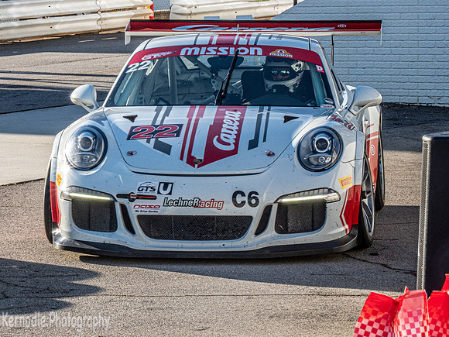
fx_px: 2716
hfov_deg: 9.4
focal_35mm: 209
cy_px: 132
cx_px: 176
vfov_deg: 7.1
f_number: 22
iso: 500
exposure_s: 1/80
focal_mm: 86
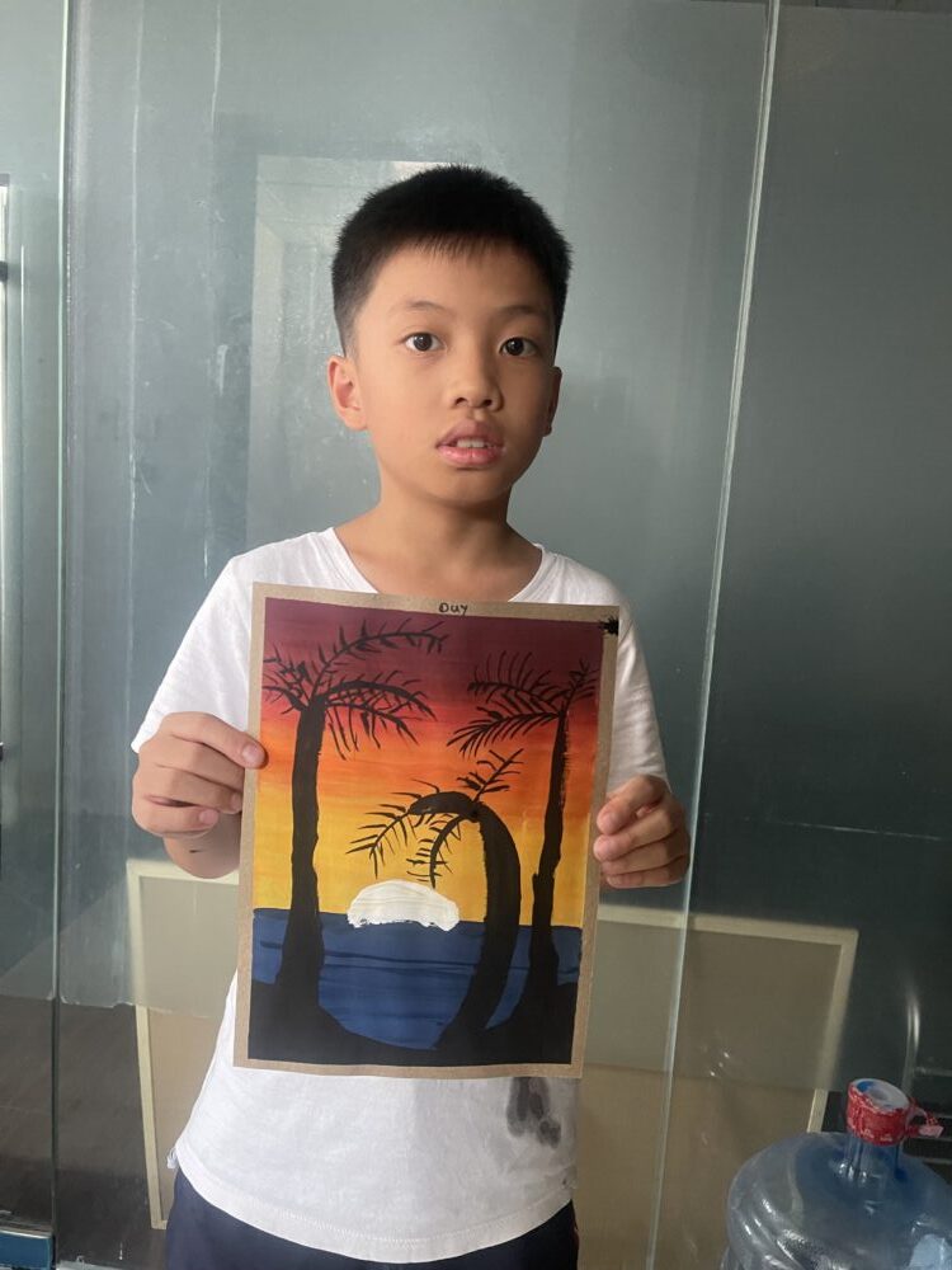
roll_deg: -4.7
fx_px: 917
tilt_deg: -8.5
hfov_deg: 54.9
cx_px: 476
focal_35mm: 25
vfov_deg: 69.4
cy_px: 635
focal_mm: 5.1
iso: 500
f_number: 1.6
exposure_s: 1/46
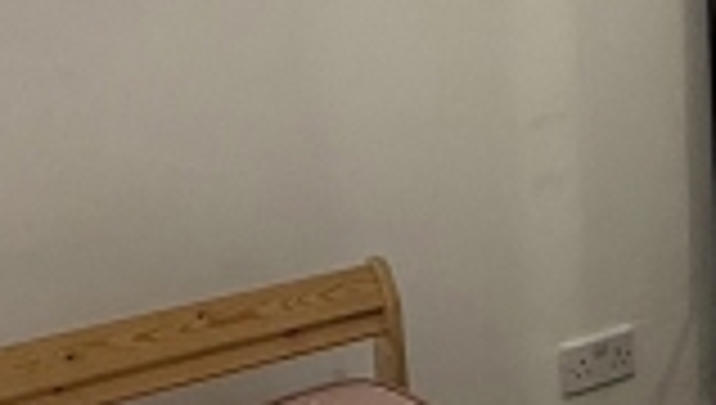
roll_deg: +0.6
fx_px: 1863
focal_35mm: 98
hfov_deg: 19.9
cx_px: 950
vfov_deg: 12.4
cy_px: 158
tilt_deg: -12.5
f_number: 2.2
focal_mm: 2.22
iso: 200
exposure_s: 1/99
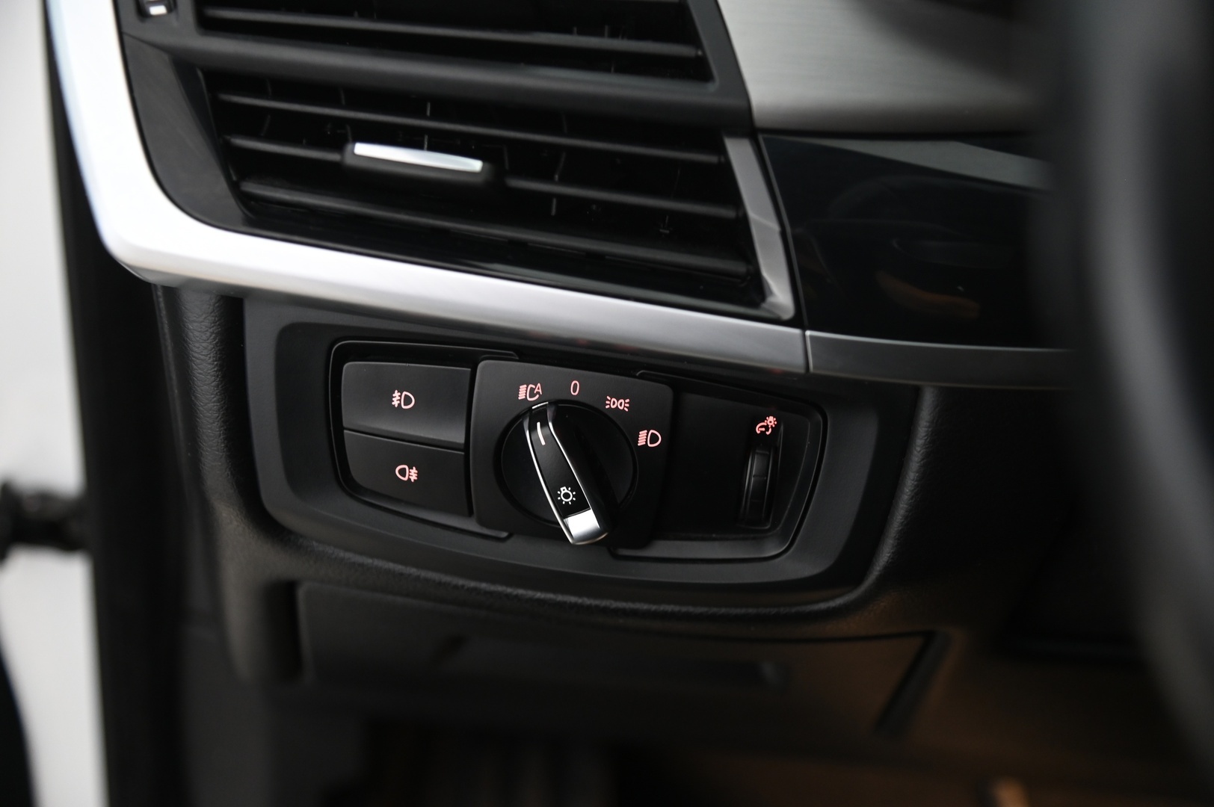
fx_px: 1853
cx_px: 607
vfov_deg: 24.6
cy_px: 404
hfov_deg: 36.3
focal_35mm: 55
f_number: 4
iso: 2000
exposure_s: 1/15
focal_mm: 55
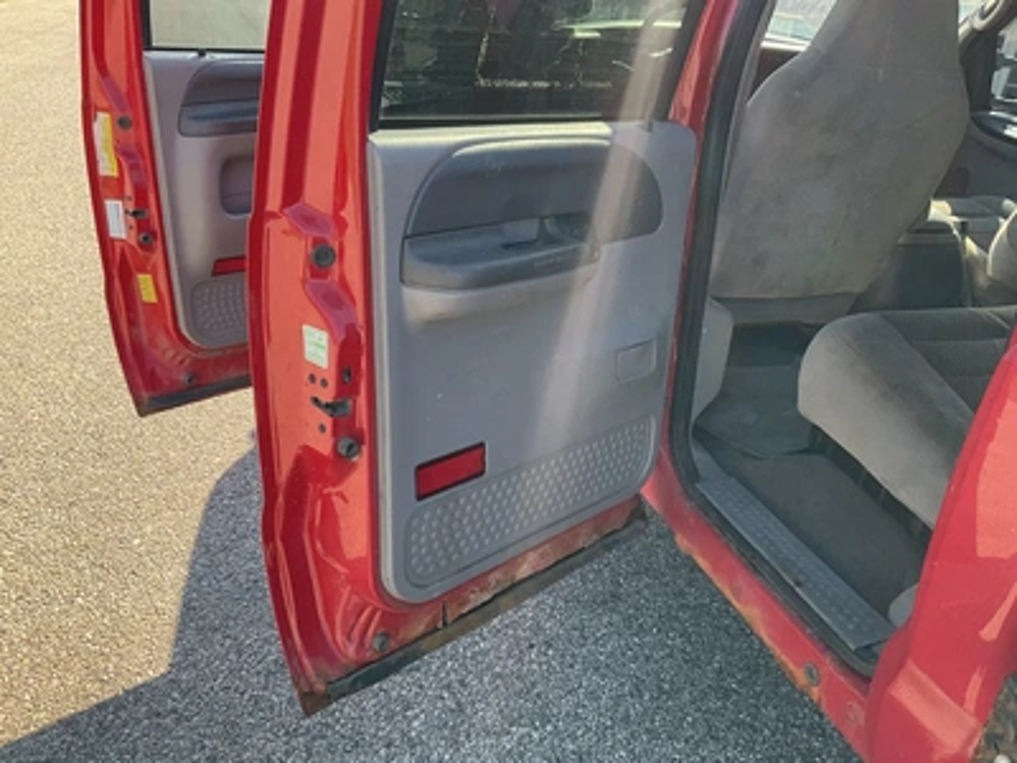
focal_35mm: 29
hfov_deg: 61.7
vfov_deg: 48.2
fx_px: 852
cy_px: 382
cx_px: 508
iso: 20
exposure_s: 1/208
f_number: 1.8
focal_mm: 3
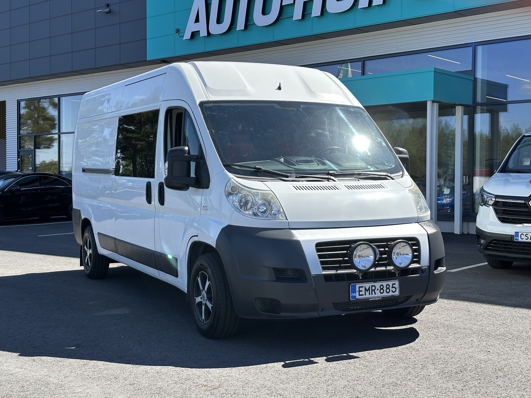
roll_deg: -0.4
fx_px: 752
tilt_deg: +0.4
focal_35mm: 49
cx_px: 268
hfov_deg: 38.9
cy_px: 196
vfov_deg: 29.7
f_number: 1.78
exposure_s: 1/1751
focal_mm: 6.86
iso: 64
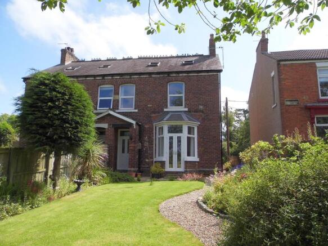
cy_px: 123
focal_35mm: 25
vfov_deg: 54.9
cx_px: 164
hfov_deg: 69.4
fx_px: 237
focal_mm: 4.5
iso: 100
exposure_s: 1/160
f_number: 7.7
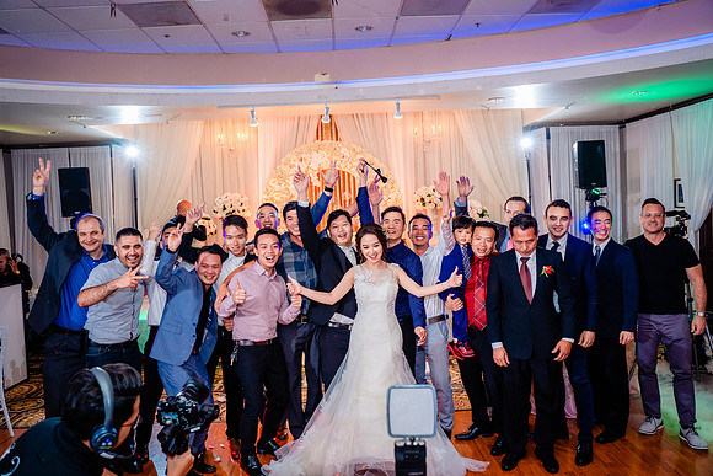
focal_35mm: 28
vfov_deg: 46.4
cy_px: 238
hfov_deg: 65.5
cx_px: 356
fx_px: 555
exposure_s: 1/160
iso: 1000
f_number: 3.5
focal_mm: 28
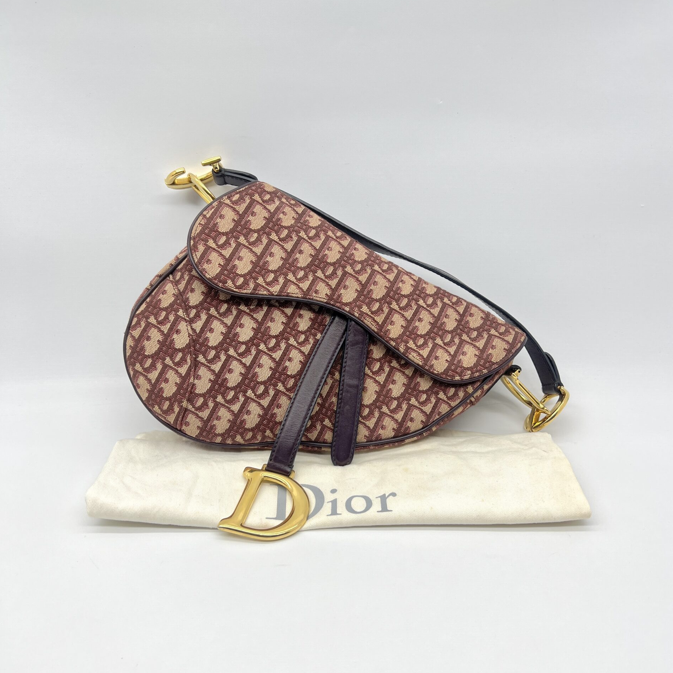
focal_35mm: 31
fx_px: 682
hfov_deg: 52.5
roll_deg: +0.2
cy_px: 358
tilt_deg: -23.5
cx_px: 338
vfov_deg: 52.5
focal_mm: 5.7
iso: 32
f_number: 1.5
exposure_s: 1/136
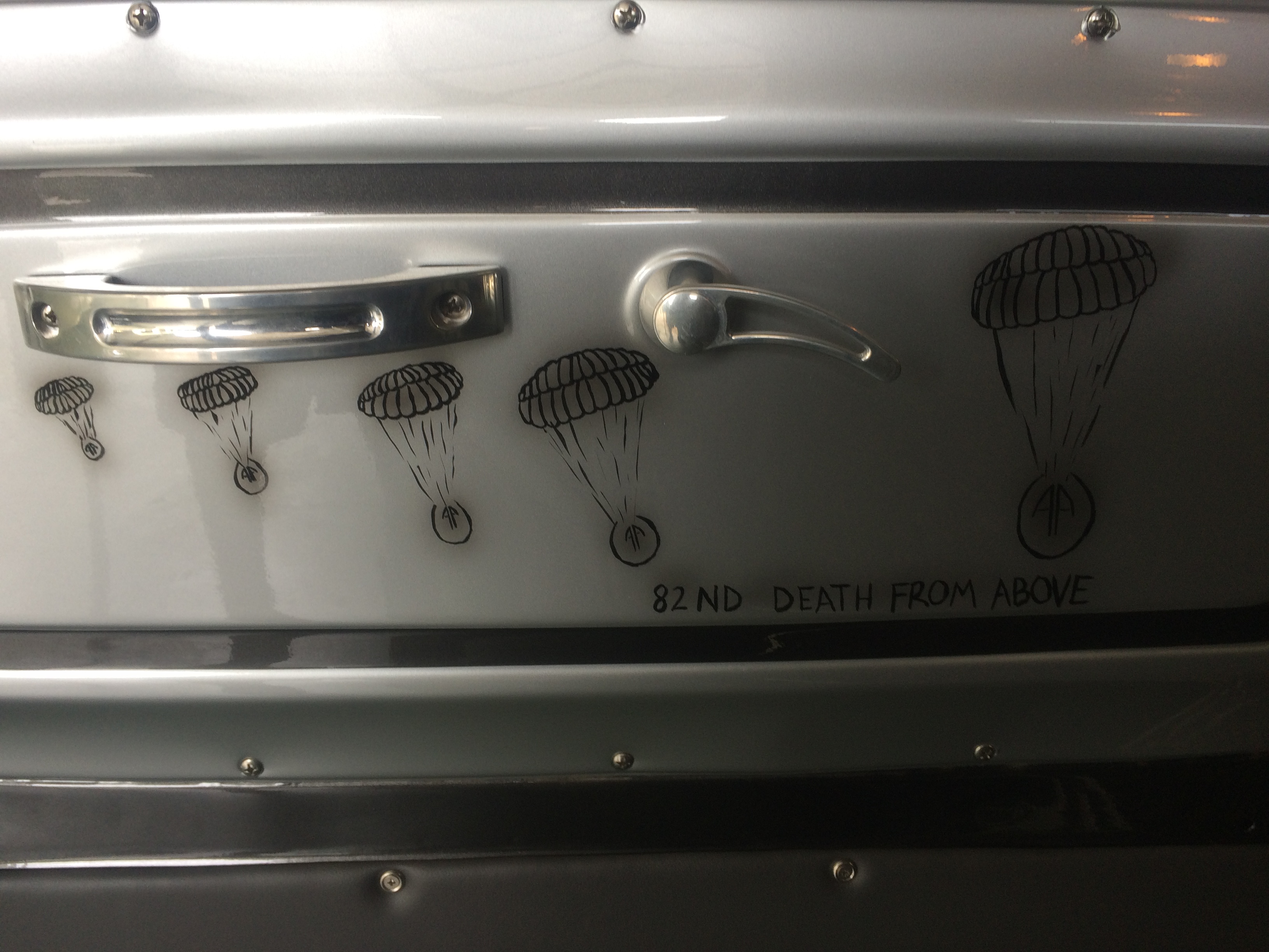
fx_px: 1063
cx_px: 634
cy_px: 476
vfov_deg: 48.2
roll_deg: +3.5
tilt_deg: -20.1
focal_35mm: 29
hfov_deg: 61.7
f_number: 2.2
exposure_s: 1/30
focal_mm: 4.15
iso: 40
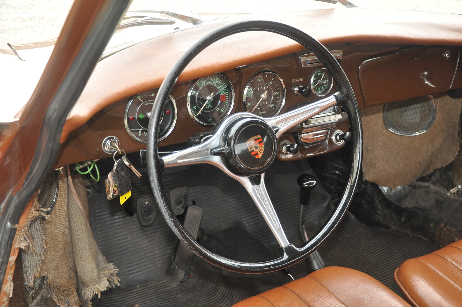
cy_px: 154
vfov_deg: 28.0
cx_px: 231
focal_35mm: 48
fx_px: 615
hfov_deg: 41.2
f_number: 4.2
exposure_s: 1/60
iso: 800
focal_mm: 32
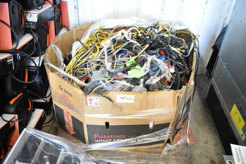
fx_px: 205
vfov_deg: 43.6
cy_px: 82
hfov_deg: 61.9
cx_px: 123
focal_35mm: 30
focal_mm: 20
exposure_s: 1/50
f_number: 3.5
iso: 1600
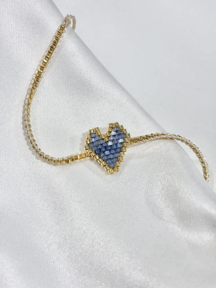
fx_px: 433
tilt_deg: -41.2
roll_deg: +7.3
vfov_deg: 36.8
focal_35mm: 52
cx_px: 108
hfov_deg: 28.0
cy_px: 144
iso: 32
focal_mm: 5.96
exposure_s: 1/323
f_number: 1.6
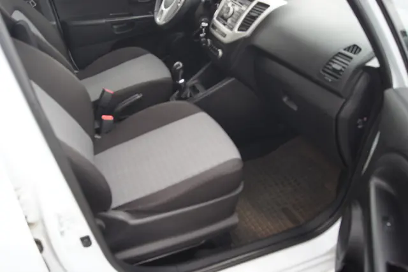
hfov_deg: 62.0
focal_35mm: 30
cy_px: 136
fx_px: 340
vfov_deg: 43.6
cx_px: 204
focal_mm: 20
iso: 100
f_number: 4
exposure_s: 1/40
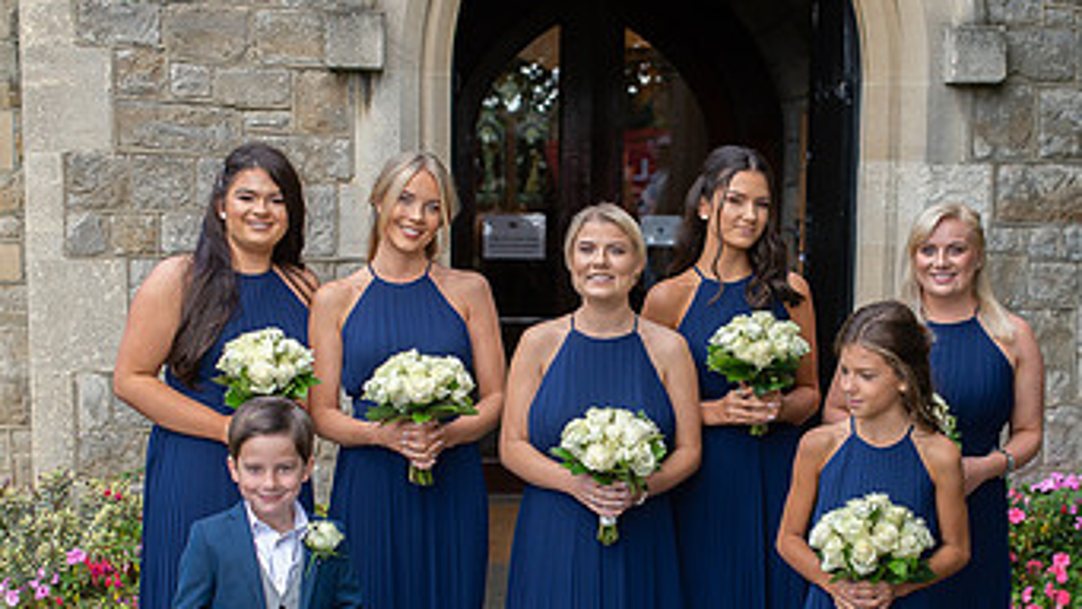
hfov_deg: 32.8
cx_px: 635
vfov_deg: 18.8
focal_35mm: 64
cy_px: 422
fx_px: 1837
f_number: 2.8
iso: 100
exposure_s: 1/250
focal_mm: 35
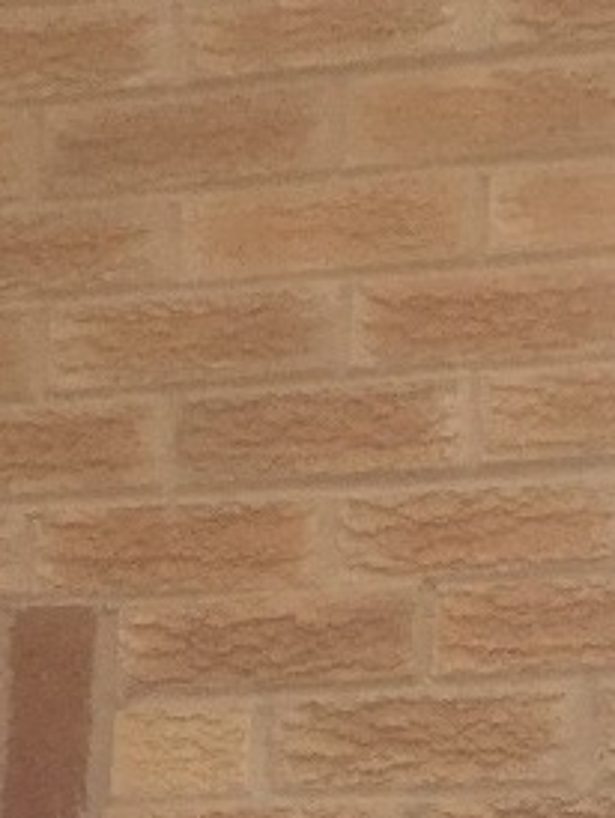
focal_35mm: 127
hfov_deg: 11.2
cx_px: 911
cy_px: 1269
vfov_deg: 14.4
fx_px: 3004
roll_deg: -1.1
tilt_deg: +8.0
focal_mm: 4.15
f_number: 2.2
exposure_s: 1/33
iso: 64
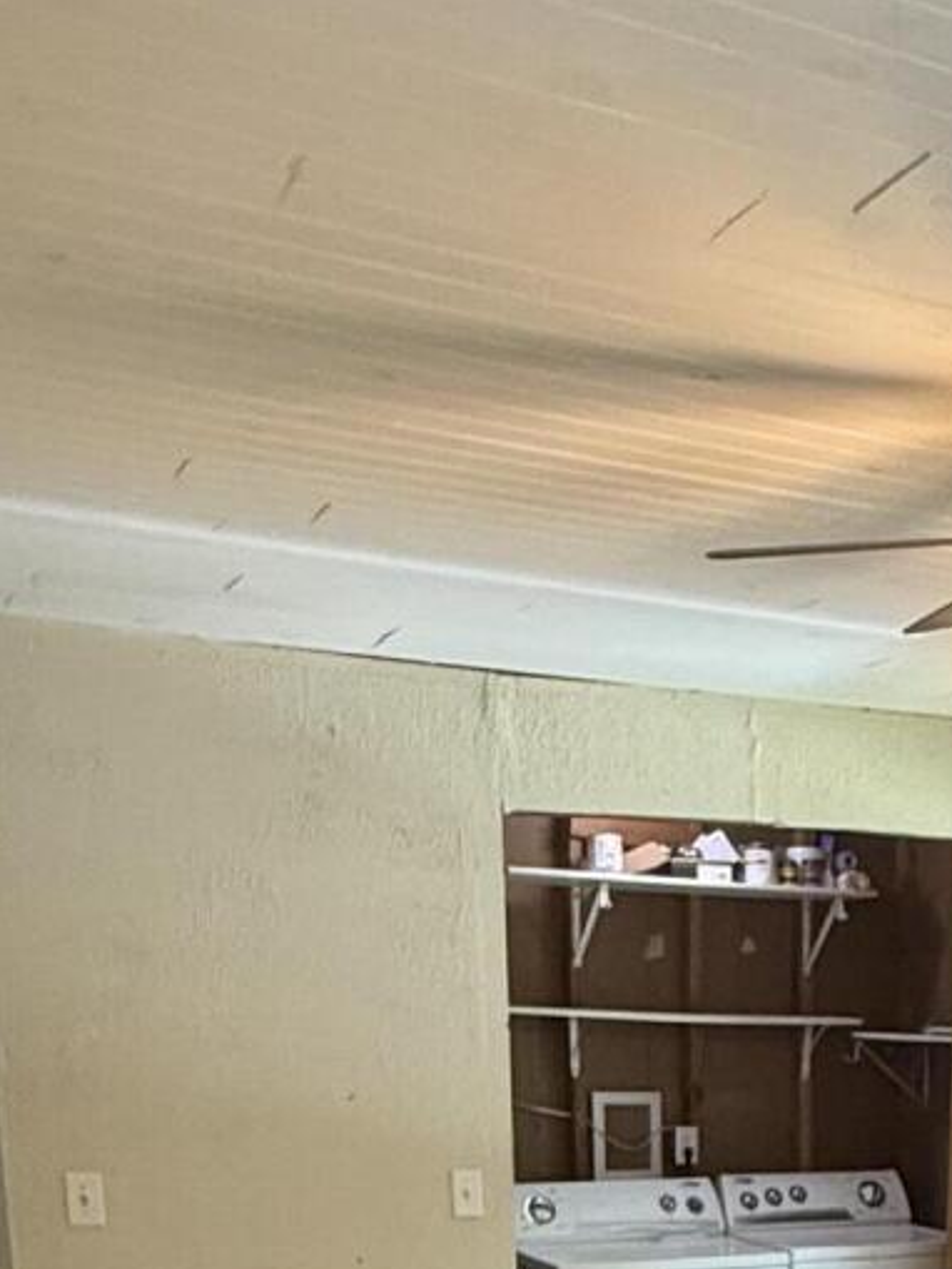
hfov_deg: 25.1
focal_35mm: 55
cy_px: 1566
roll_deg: -2.2
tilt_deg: -14.3
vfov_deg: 29.5
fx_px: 2016
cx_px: 984
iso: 320
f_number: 2.2
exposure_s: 1/120
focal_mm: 2.22
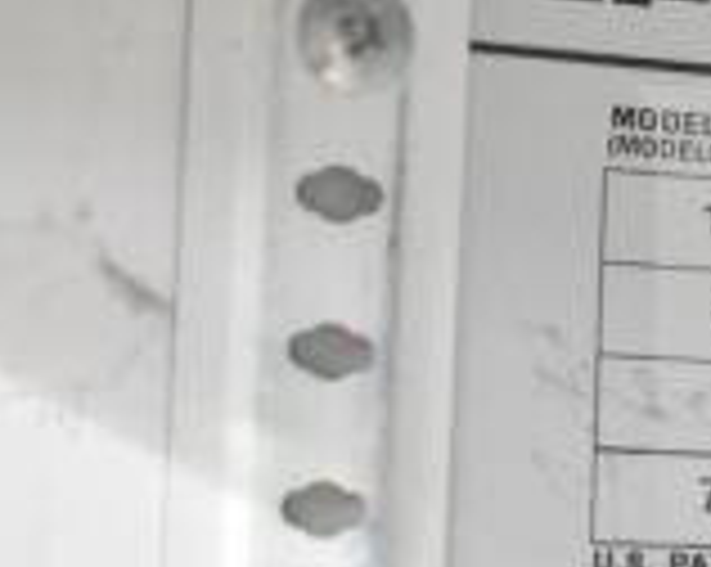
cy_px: 443
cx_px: 1040
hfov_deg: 11.0
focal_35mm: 169
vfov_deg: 9.1
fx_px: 3548
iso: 7200
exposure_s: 1/50
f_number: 4.2
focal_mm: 31
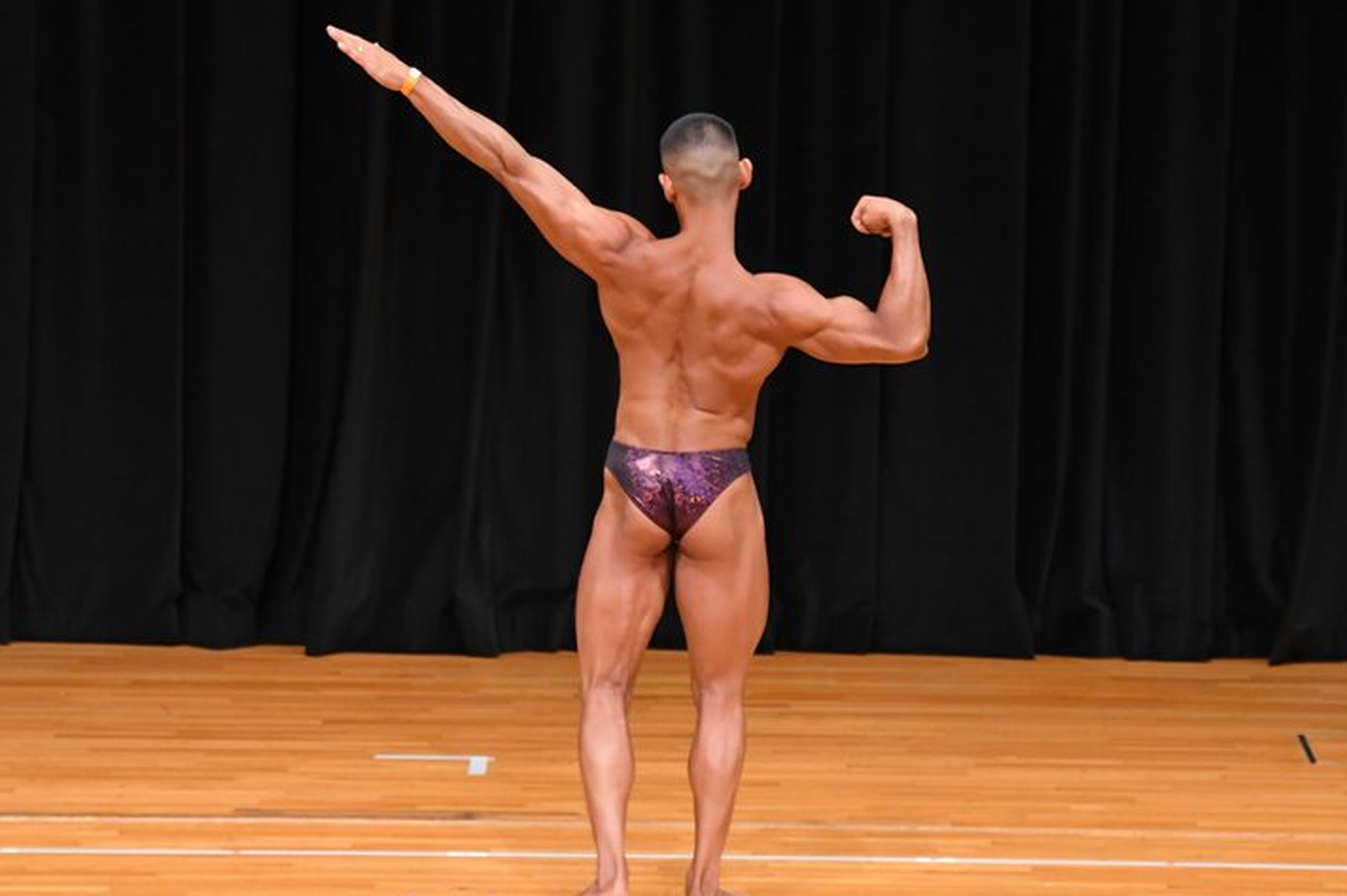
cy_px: 469
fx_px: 10995
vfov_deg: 4.7
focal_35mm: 294
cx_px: 620
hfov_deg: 7.0
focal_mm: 180
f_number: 5.6
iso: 4000
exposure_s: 1/400
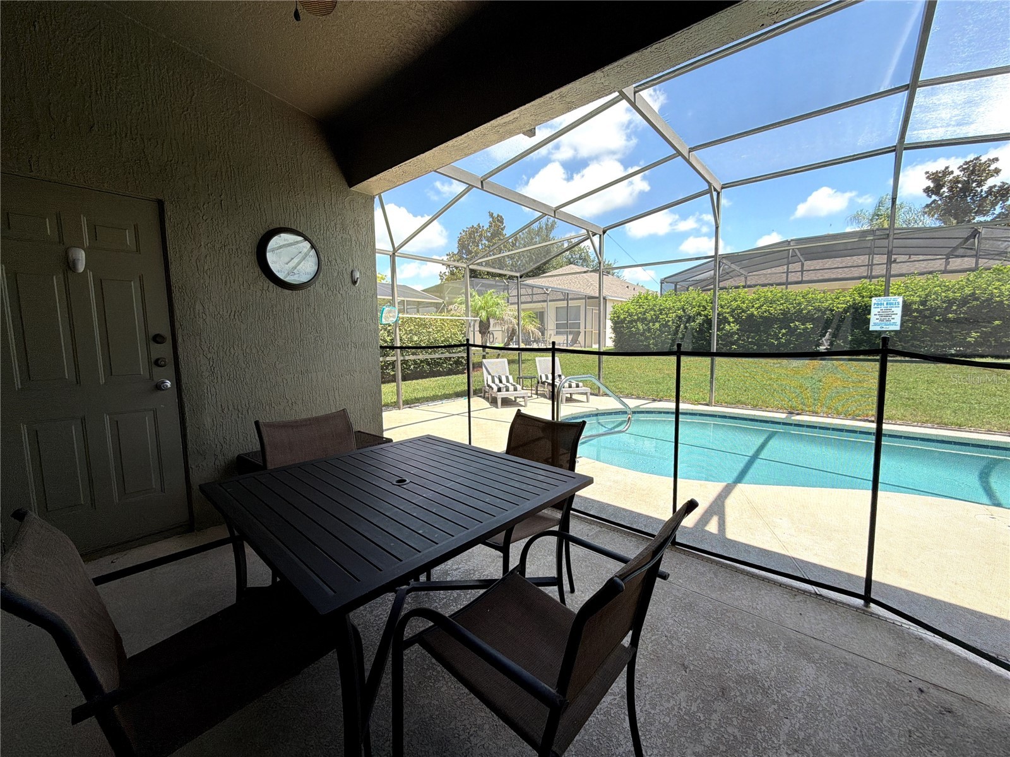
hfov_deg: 102.1
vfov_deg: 85.7
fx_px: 408
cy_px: 378
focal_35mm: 14
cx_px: 505
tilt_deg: -8.0
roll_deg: +3.4
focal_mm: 2.22
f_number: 2.2
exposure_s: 1/502
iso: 50
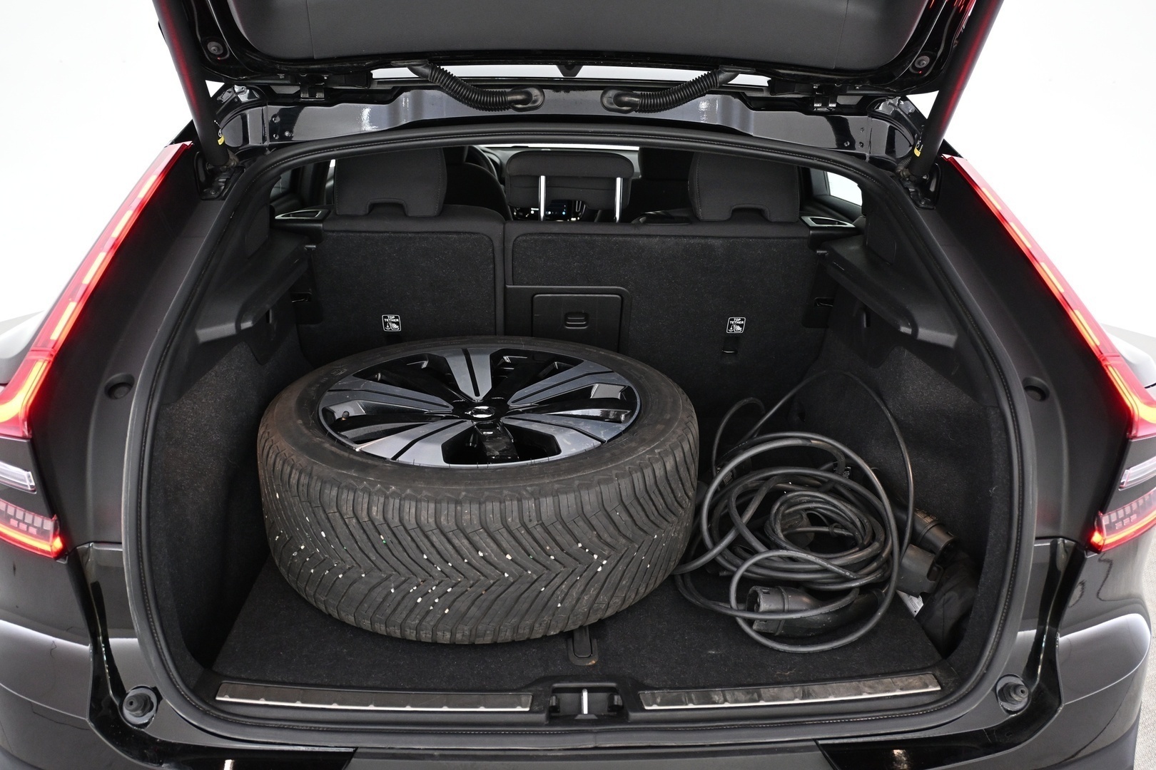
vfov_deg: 43.6
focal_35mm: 30
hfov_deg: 61.9
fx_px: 963
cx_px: 578
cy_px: 385
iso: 1600
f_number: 3.8
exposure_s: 1/30
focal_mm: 20
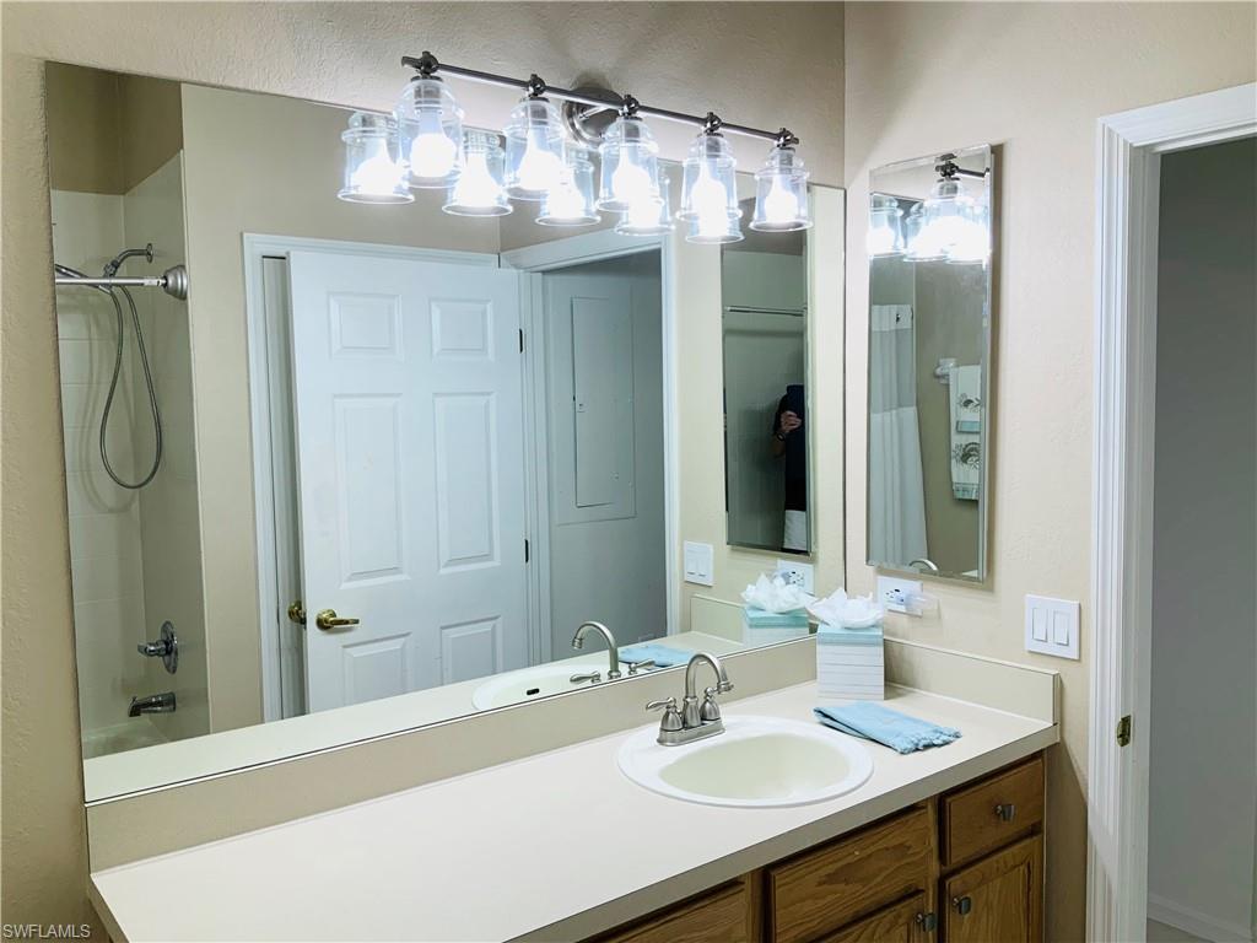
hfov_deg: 61.7
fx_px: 1053
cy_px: 472
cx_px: 628
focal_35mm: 29
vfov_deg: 48.2
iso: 25
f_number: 1.8
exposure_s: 1/120
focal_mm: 3
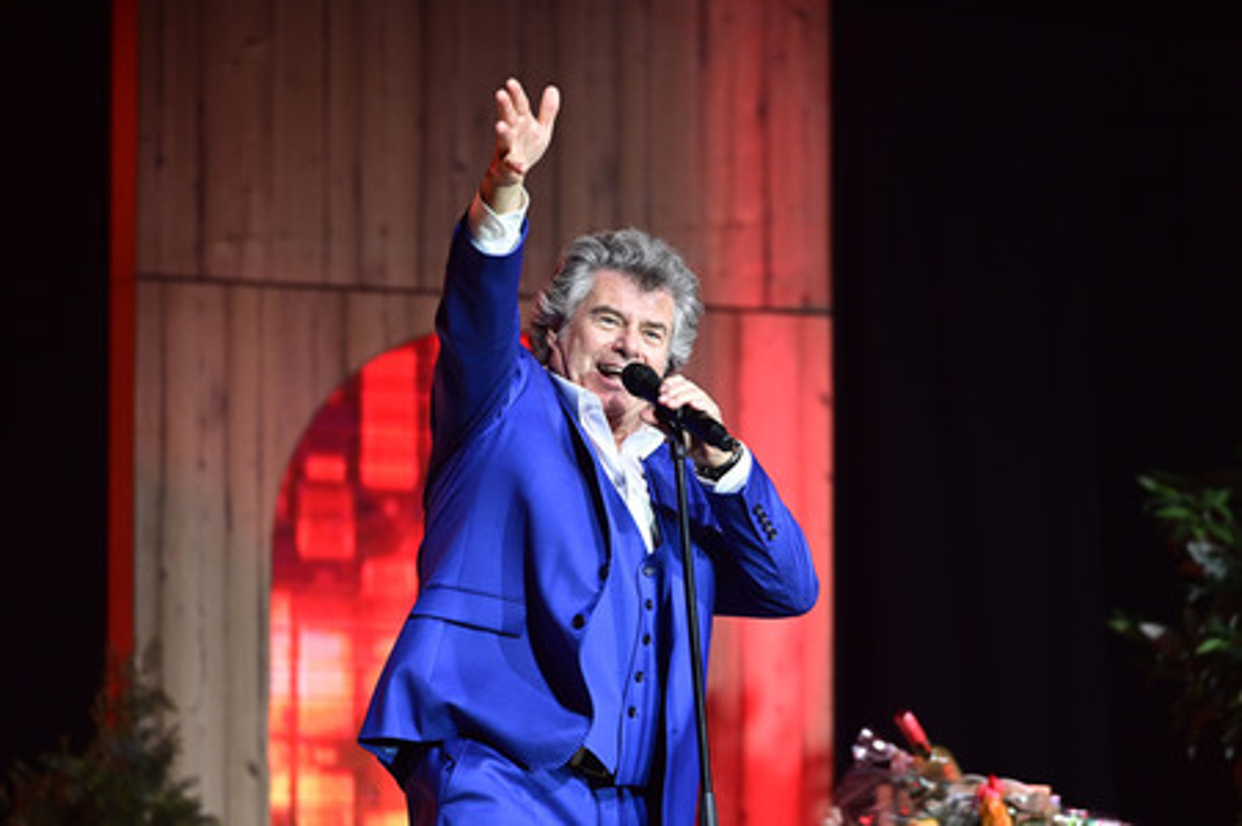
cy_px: 413
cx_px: 621
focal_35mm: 200
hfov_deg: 10.3
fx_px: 6895
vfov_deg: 6.9
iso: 3200
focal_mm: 200
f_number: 4
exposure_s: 1/320
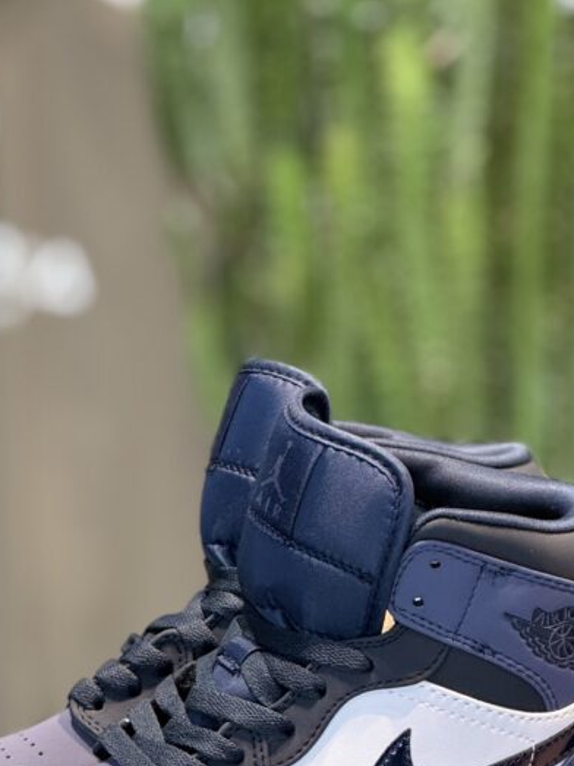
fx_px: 5198
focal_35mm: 235
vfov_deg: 8.4
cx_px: 331
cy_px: 655
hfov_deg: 6.3
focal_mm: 15.66
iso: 160
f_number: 2.8
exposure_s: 1/100
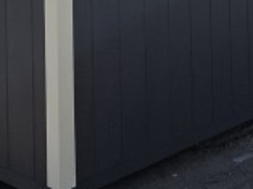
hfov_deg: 20.8
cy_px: -111
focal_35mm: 94
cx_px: 79
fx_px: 685
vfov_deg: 14.4
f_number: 1.8
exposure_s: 1/3155
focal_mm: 5.54
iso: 50
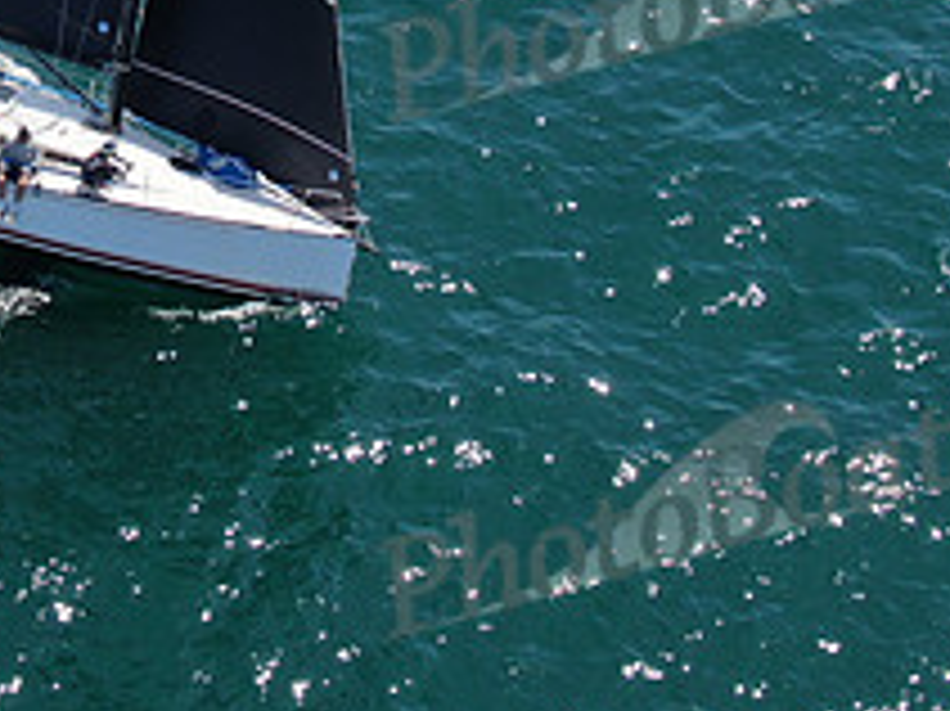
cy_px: -200
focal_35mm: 132
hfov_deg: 14.8
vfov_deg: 11.0
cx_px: 122
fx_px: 3621
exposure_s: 1/500
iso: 100
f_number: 3.8
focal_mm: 8.6
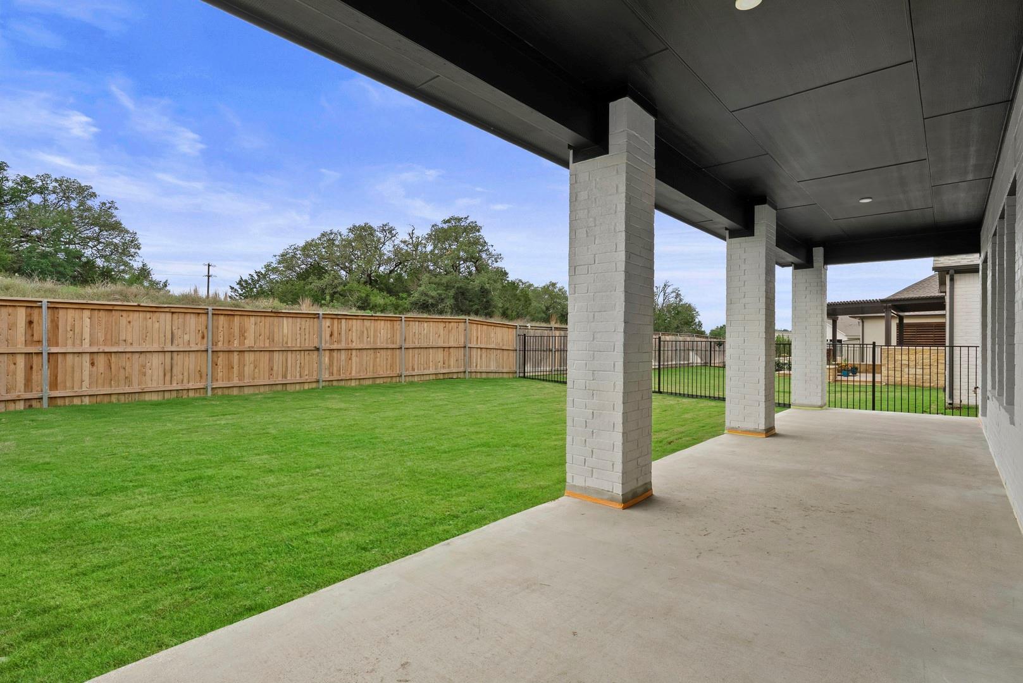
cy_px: 342
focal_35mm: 17
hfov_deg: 93.2
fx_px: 483
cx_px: 512
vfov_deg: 70.5
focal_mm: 17
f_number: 11
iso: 400
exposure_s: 1/8
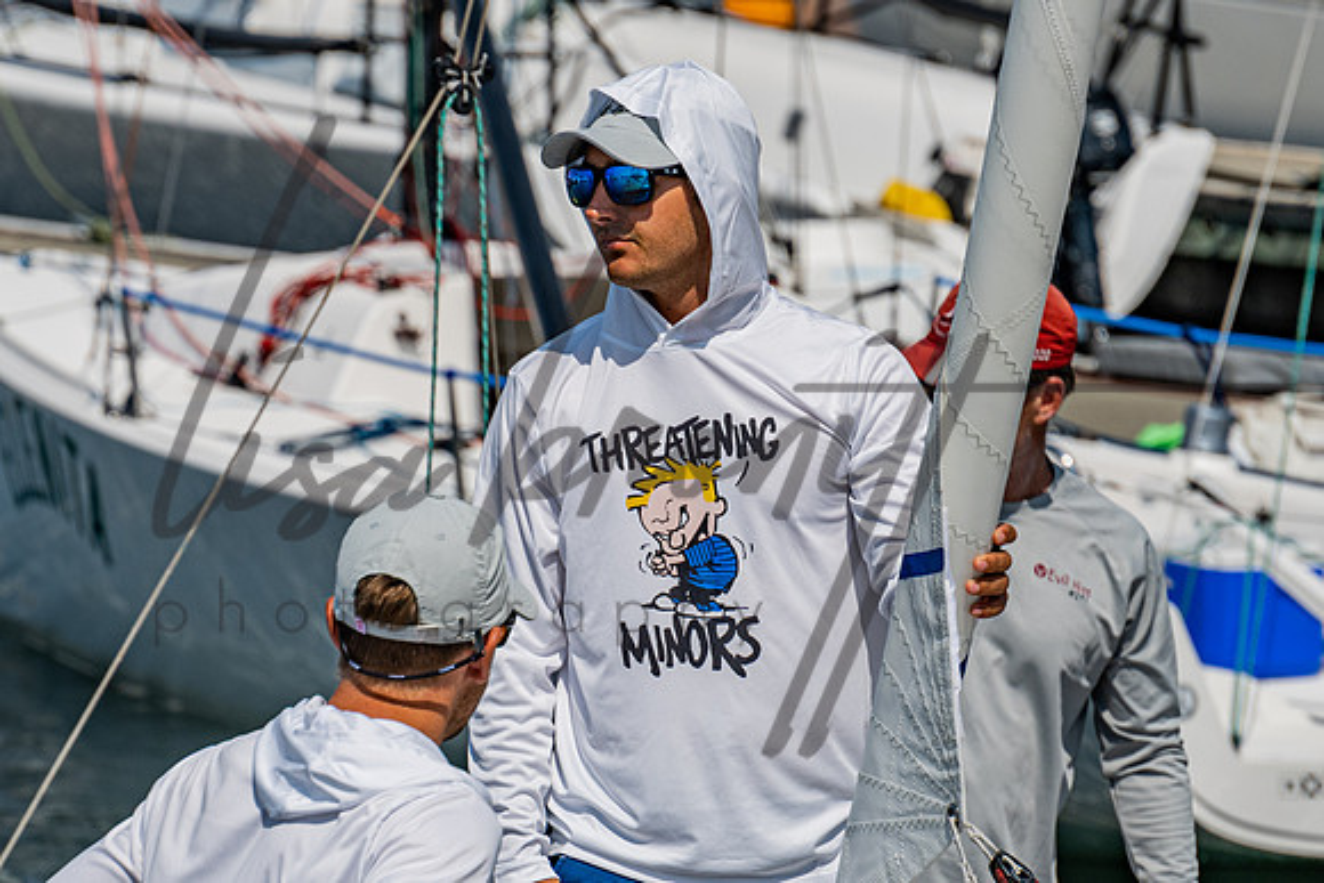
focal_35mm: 418
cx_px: 526
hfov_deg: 4.9
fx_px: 15366
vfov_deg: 3.3
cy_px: 627
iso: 125
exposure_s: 1/1250
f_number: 6.3
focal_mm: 200
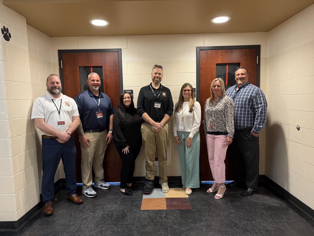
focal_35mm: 24
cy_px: 118
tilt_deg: -5.2
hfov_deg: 71.6
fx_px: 218
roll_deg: +1.4
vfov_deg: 56.8
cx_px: 157
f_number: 1.78
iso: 160
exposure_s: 1/60
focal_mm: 6.76
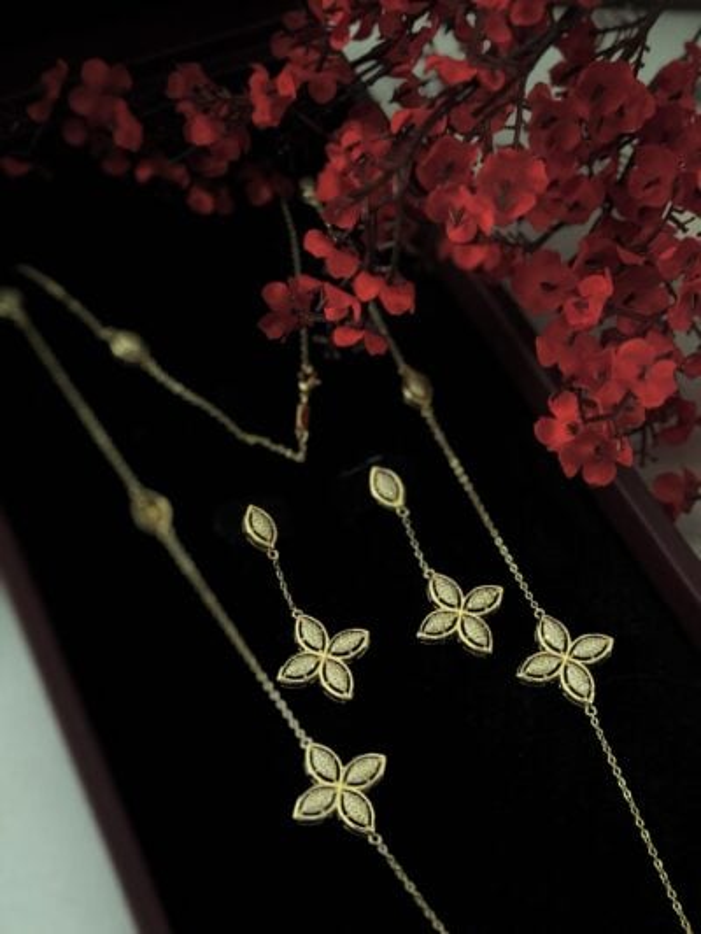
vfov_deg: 39.6
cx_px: 350
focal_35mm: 48
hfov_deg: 30.3
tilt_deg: -57.2
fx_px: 1296
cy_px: 467
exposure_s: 1/30
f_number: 1.78
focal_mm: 6.76
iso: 640
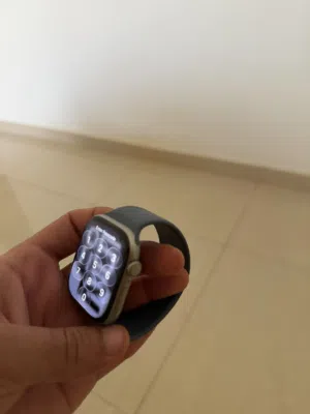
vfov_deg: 71.6
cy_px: 207
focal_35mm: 24
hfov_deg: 56.8
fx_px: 287
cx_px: 155
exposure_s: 1/60
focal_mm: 6.76
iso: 400
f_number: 1.78
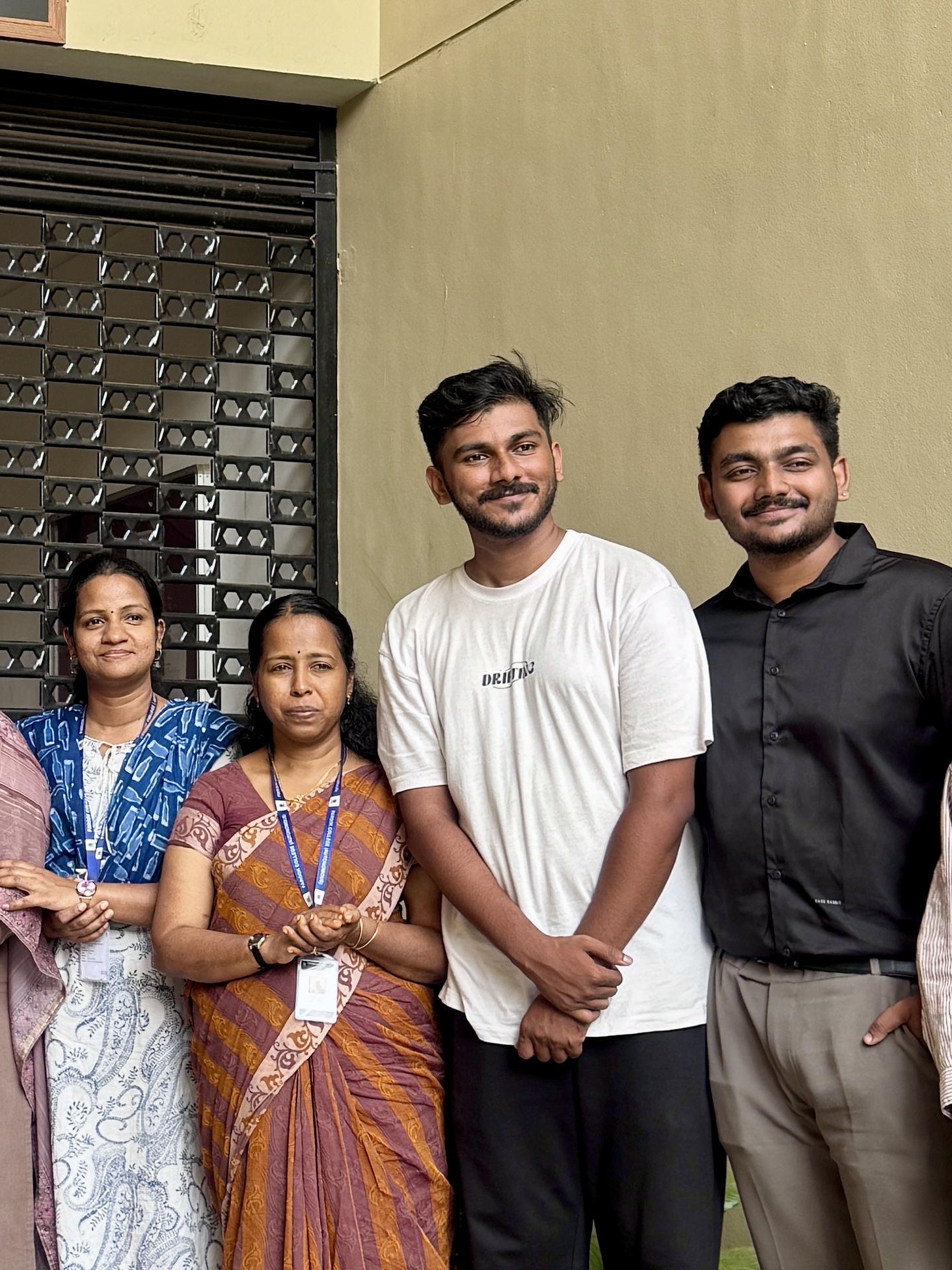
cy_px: 542
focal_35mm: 71
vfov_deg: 27.4
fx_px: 2604
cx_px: -26
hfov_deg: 20.0
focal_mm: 6.76
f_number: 1.78
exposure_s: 1/123
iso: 64
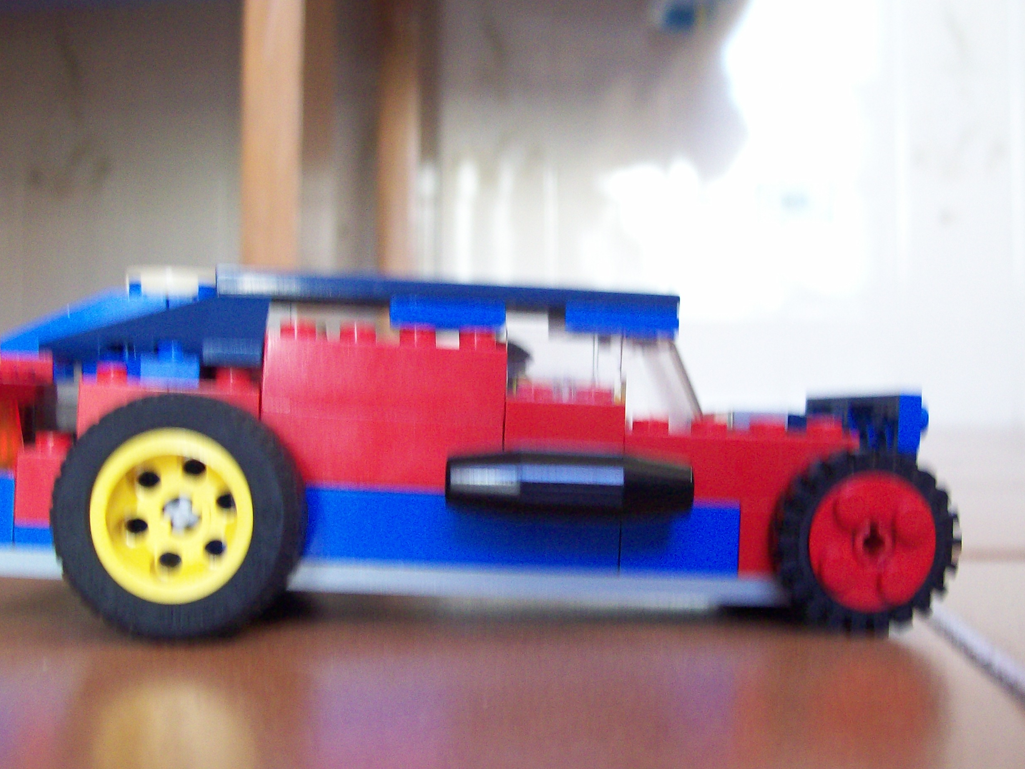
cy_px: 423
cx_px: 512
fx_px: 1332
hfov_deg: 42.1
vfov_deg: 32.2
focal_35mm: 45
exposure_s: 1/27.4
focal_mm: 6
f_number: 2.7
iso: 160
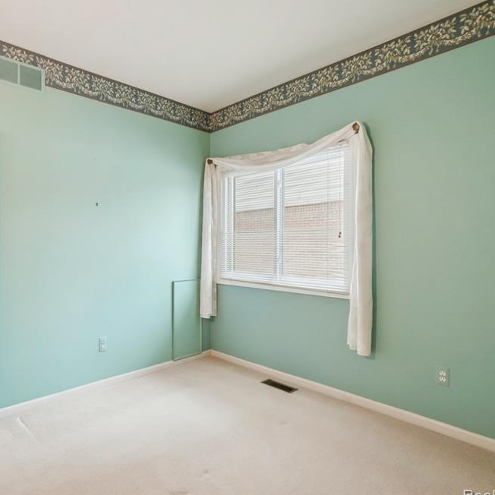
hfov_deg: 71.8
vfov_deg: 74.8
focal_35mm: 20
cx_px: 151
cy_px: 249
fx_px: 324
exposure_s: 1/30
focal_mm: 10
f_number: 8
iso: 1000
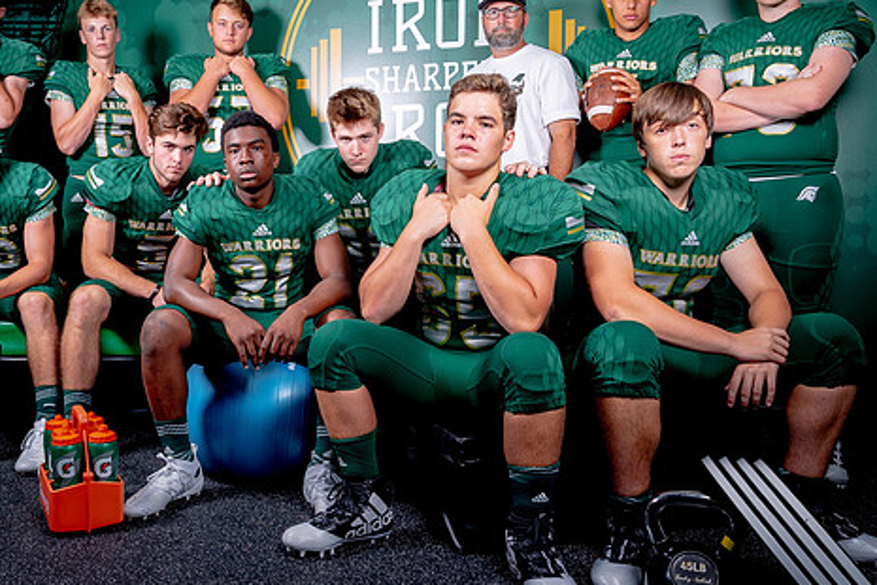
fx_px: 779
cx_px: 359
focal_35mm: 32
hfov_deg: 58.3
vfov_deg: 41.0
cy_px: 255
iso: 125
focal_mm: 24
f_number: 8
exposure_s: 1/125
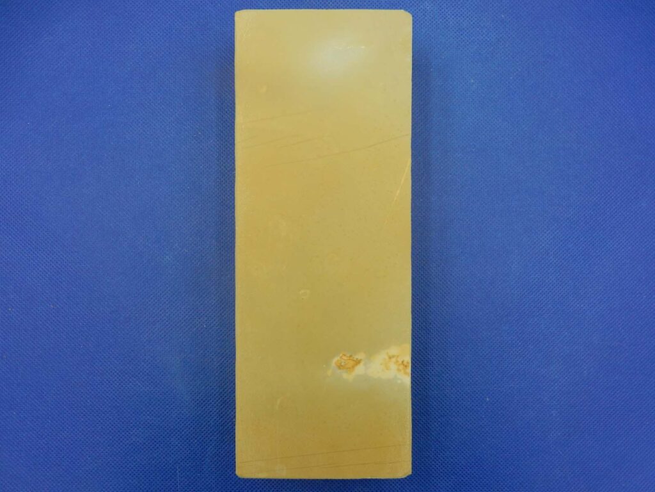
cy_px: 246
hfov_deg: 69.4
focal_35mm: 25
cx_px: 328
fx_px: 473
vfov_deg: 54.9
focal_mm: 4.5
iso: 125
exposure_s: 1/100
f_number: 3.7
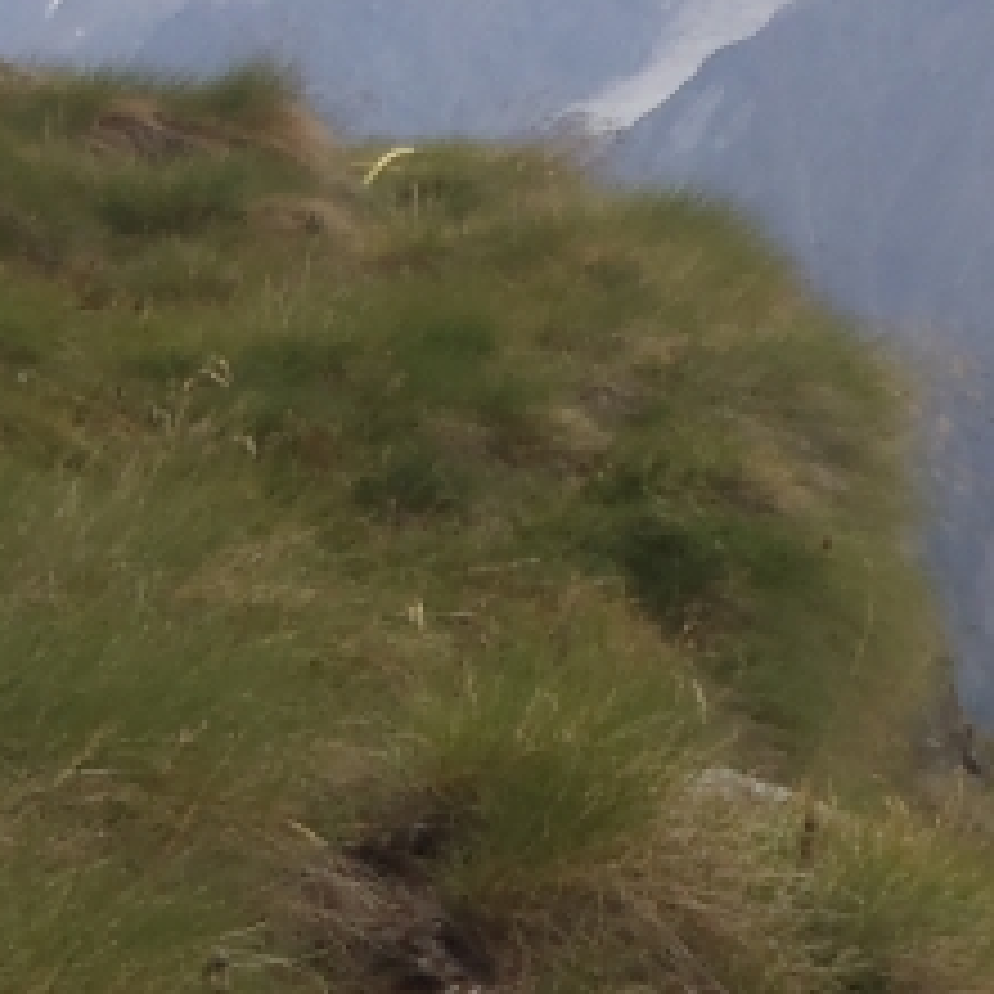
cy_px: 355
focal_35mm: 154
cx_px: 1417
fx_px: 5003
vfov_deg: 11.3
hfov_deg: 11.0
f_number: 5
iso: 80
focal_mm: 6.53
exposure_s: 1/500
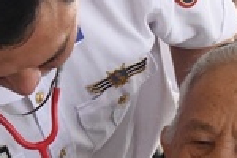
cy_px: 168
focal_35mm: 266
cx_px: 131
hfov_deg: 7.7
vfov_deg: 5.2
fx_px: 1751
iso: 12800
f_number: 16
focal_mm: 50
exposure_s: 1/320
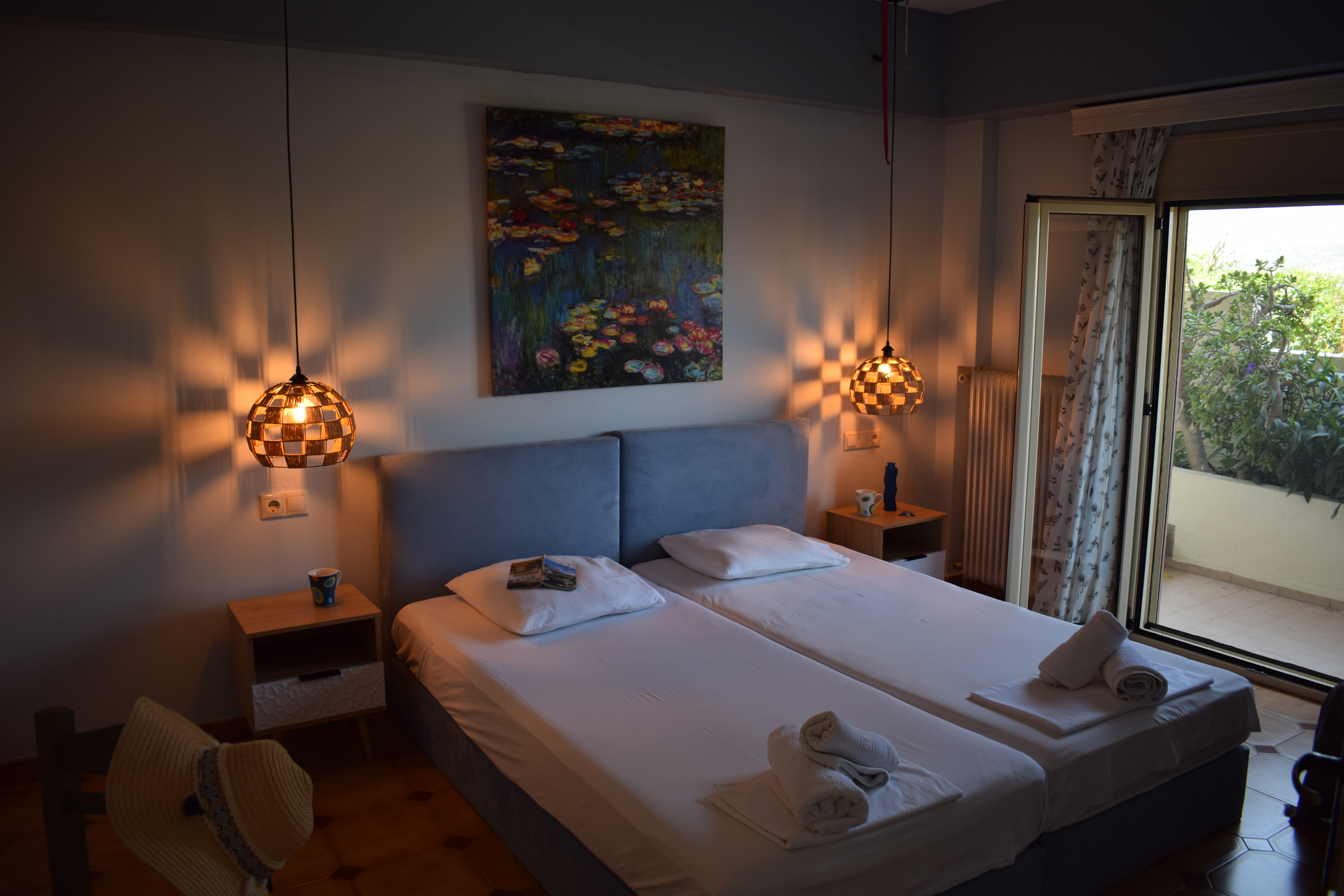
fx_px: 1008
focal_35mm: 27
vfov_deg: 47.9
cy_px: 448
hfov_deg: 67.4
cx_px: 672
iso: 100
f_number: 3.5
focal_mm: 18
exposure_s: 1/40
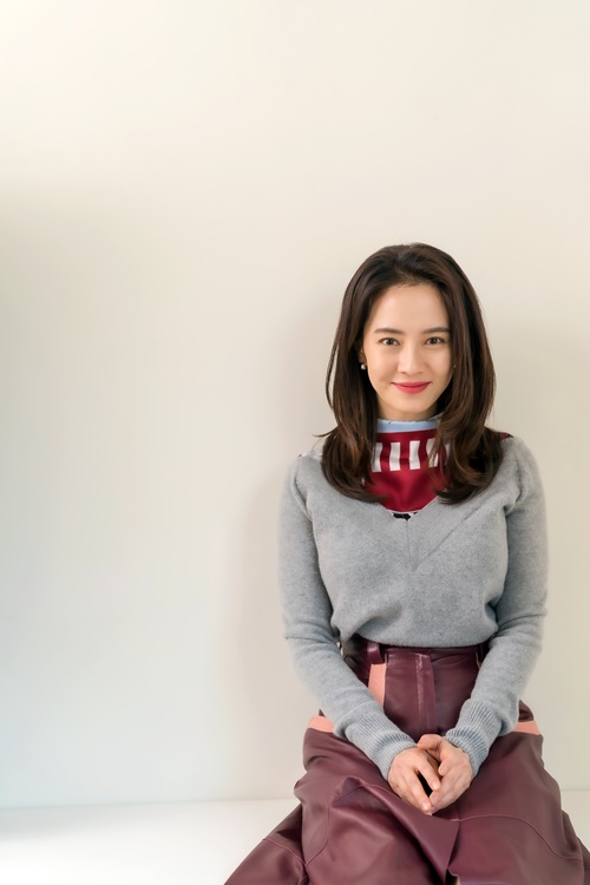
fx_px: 1229
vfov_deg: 39.6
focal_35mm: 50
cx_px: 295
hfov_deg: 27.0
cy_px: 442
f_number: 2
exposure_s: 1/160
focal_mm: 50
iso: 200
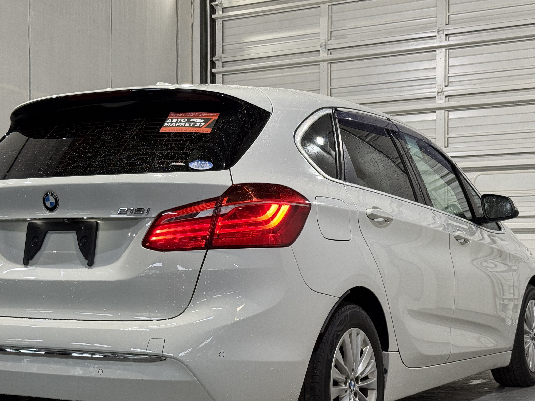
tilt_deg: +0.8
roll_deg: -0.5
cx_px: 228
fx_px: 974
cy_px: 249
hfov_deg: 30.7
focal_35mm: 63
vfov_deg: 23.2
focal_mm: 6.76
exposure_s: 1/60
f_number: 1.78
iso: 80
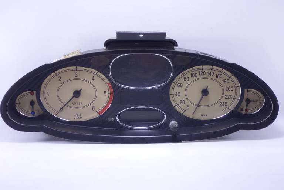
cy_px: 95
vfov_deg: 25.1
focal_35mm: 54
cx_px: 142
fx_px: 426
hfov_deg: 36.9
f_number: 3.5
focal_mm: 20.19
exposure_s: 1/60
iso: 250
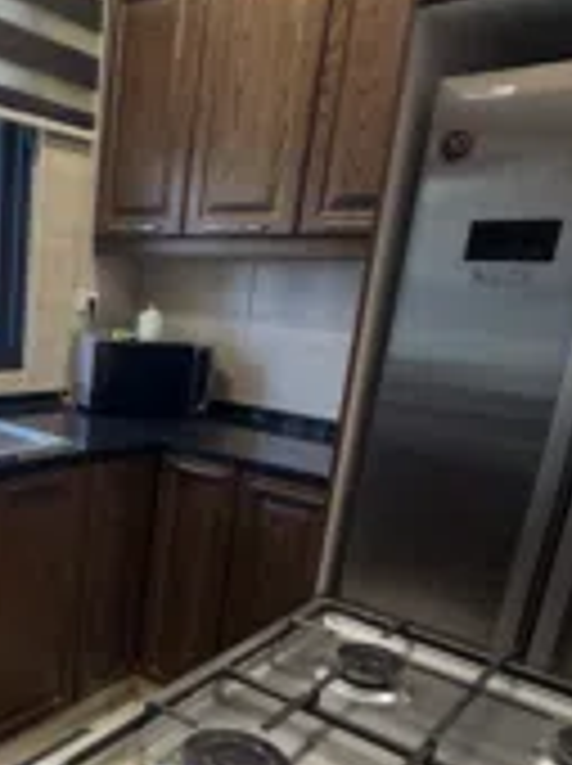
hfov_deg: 39.4
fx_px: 729
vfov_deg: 54.3
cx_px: 45
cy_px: 508
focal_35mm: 33
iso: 200
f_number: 2.2
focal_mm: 2.22
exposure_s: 1/100
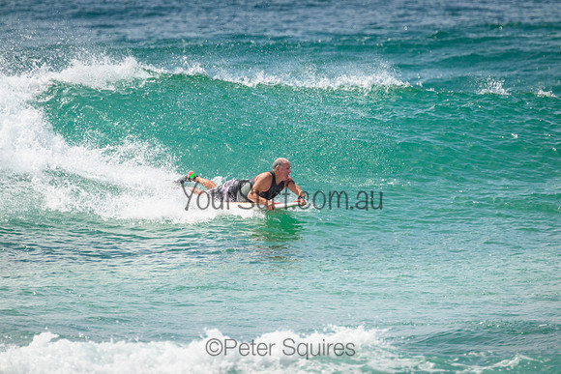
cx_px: 280
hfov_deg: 2.6
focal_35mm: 800
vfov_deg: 1.7
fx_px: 12469
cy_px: 187
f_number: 11
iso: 720
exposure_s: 1/2000
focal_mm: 800
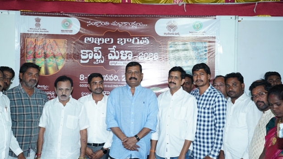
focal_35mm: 46
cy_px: 77
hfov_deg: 44.6
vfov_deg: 26.0
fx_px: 345
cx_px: 141
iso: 1250
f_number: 5
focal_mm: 43
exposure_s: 1/100
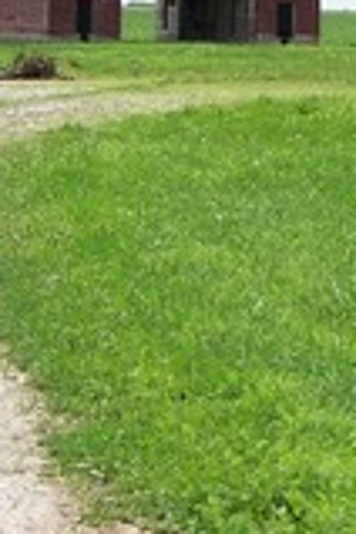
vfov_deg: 12.8
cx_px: 440
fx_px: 2358
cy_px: 30
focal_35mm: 159
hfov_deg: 8.5
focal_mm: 6.3
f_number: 2.8
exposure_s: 1/1000
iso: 80
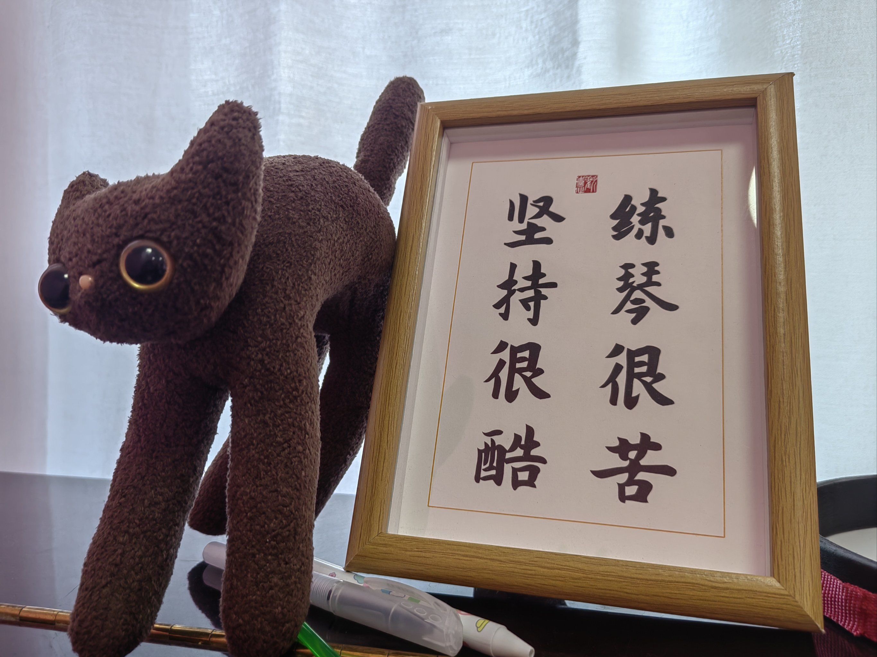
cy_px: 328
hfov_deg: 65.3
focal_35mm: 27
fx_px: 684
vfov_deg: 51.4
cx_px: 438
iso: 50
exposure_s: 1/130
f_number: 1.9
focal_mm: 5.52
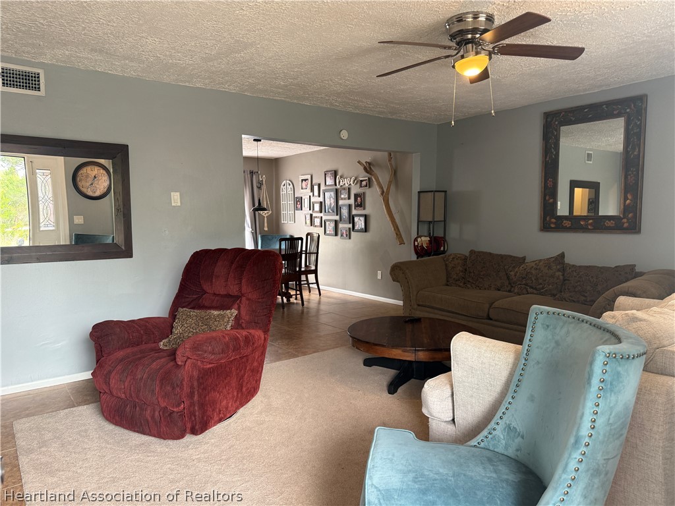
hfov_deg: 71.6
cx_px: 338
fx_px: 468
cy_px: 253
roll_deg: +1.3
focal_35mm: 24
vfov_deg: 56.8
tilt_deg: -3.8
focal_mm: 6.76
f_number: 1.78
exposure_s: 1/81
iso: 200
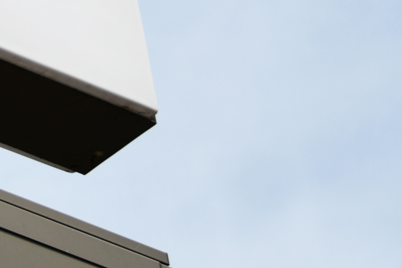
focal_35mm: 424
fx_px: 4735
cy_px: -335
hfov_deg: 4.8
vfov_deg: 3.2
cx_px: -146
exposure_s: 1/1250
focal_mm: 90
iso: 100
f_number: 5.6
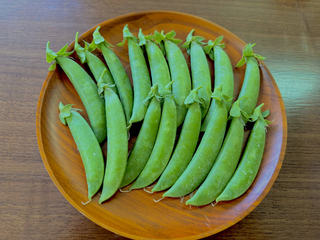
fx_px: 240
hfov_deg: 67.3
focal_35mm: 26
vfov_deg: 53.1
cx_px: 160
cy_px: 120
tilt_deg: -68.2
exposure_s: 1/50
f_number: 1.6
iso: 160
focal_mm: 5.96
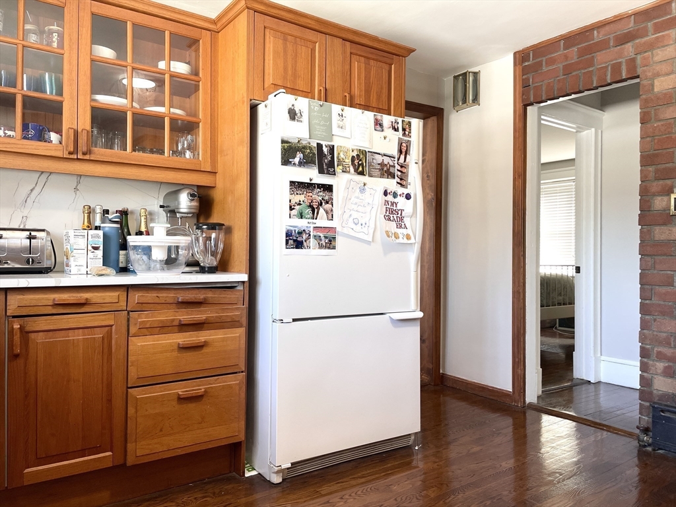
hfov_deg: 67.3
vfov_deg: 53.1
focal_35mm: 26
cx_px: 338
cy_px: 254
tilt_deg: +0.4
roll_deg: -0.3
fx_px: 508
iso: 64
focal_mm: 4.2
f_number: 1.6
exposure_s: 1/60
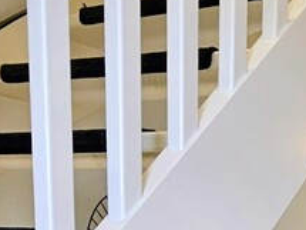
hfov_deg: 28.4
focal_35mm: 62
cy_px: 424
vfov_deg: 18.2
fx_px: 548
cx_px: 337
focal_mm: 2.2
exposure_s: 1/50
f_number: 2.2
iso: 125
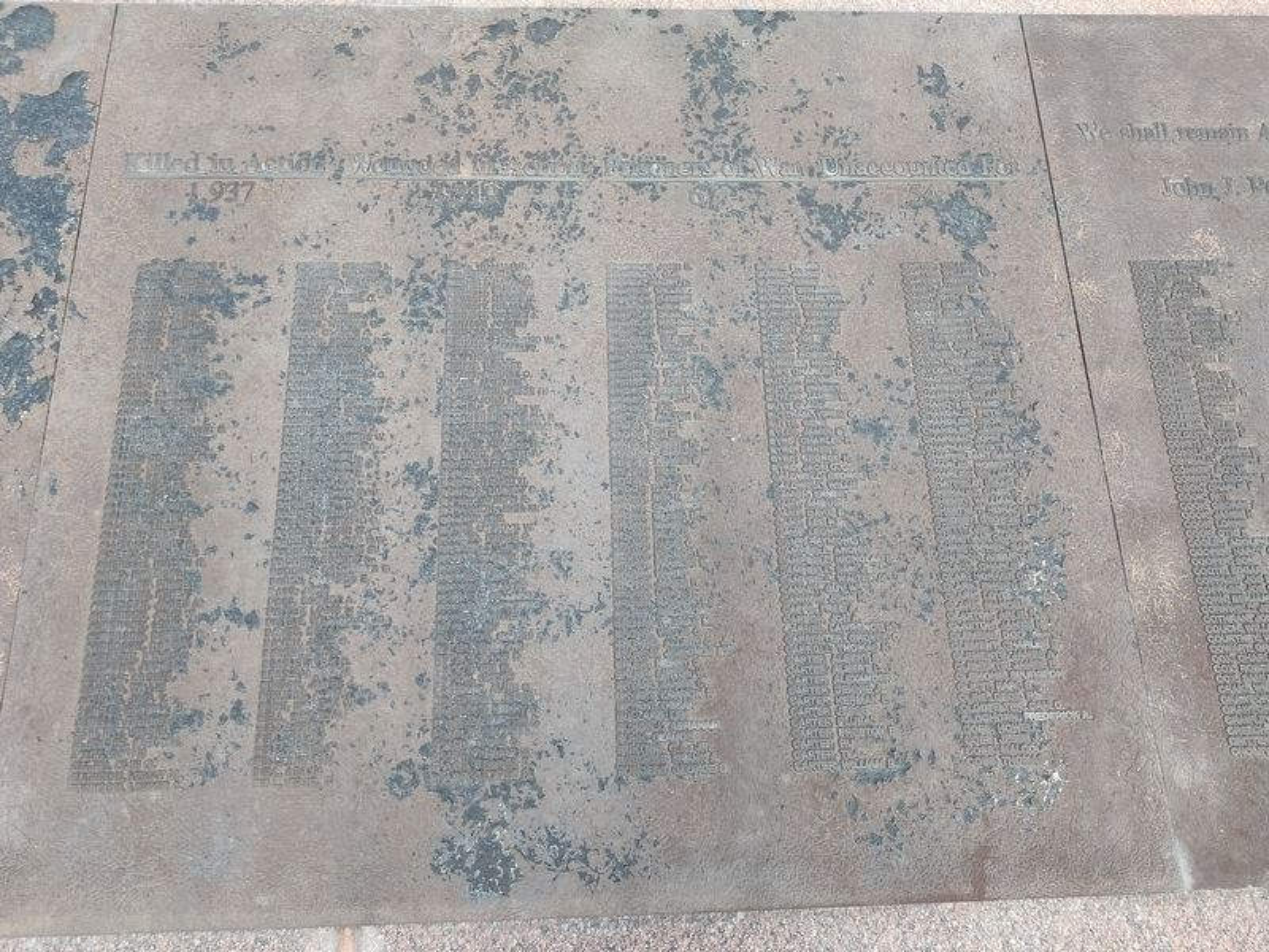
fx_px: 843
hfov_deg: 73.9
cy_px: 476
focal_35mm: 23
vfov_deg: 58.9
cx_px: 634
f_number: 1.8
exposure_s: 1/120
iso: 469
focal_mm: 5.56
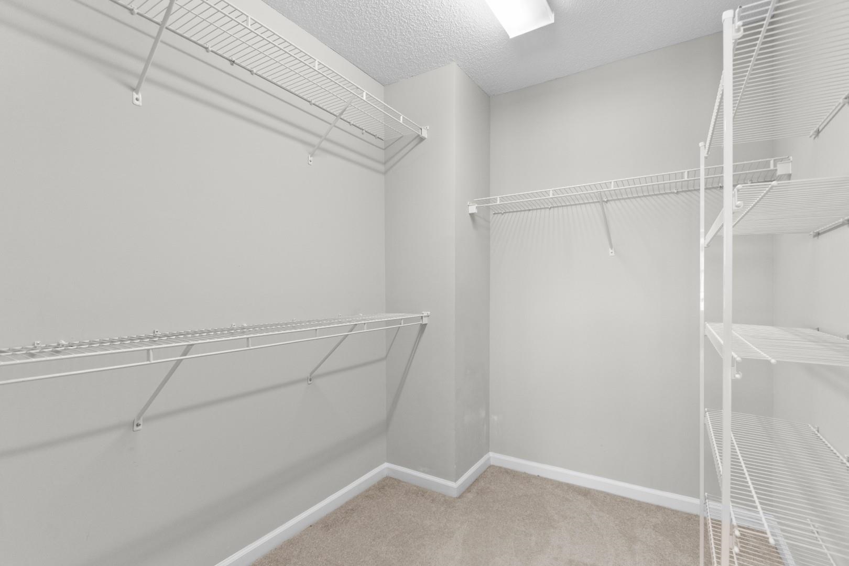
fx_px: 377
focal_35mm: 16
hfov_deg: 96.7
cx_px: 424
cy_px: 283
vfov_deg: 73.7
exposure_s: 1/6
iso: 100
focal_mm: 11
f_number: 4.8
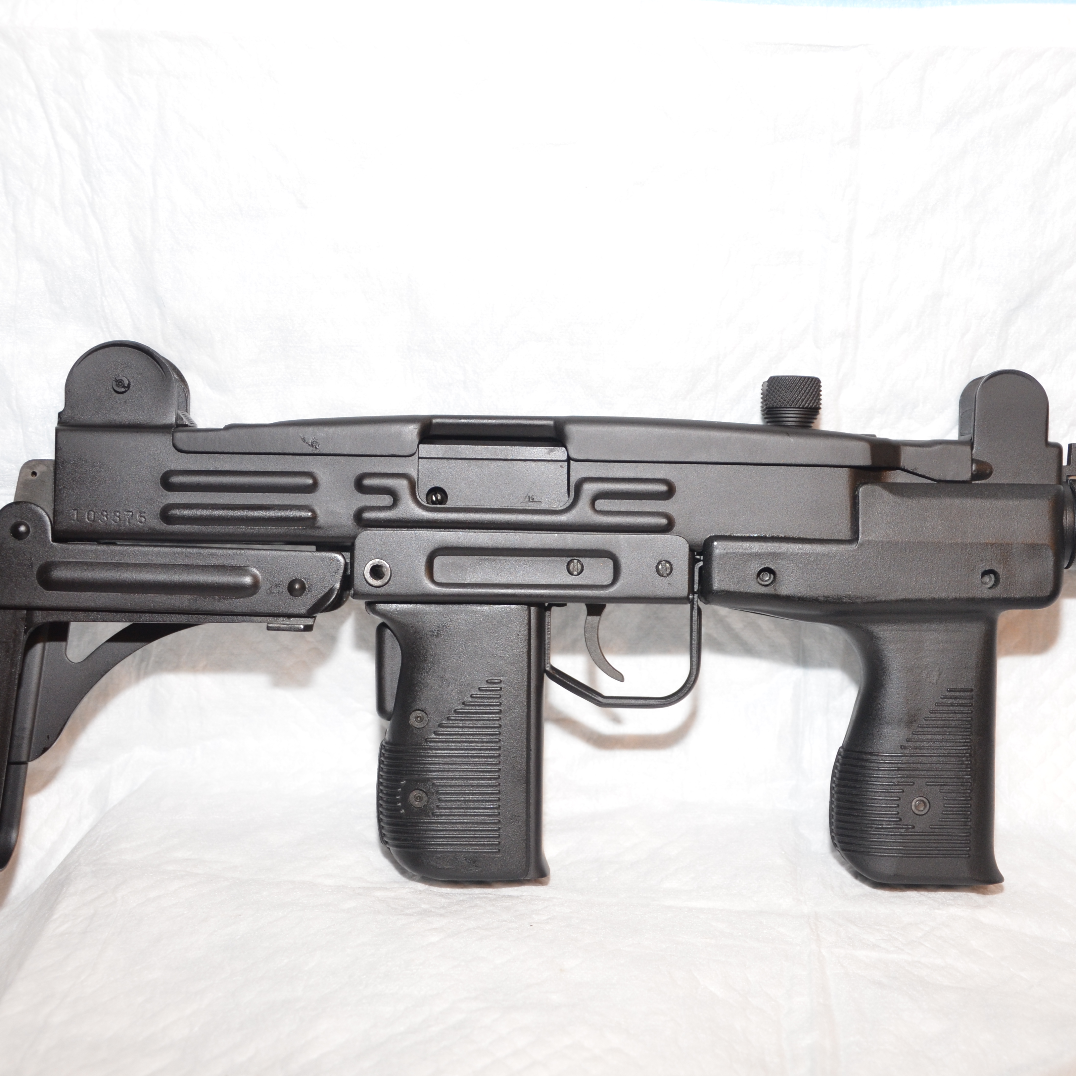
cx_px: 623
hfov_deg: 31.6
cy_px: 536
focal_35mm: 54
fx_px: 1899
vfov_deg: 31.6
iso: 800
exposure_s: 1/60
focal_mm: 28
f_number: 4
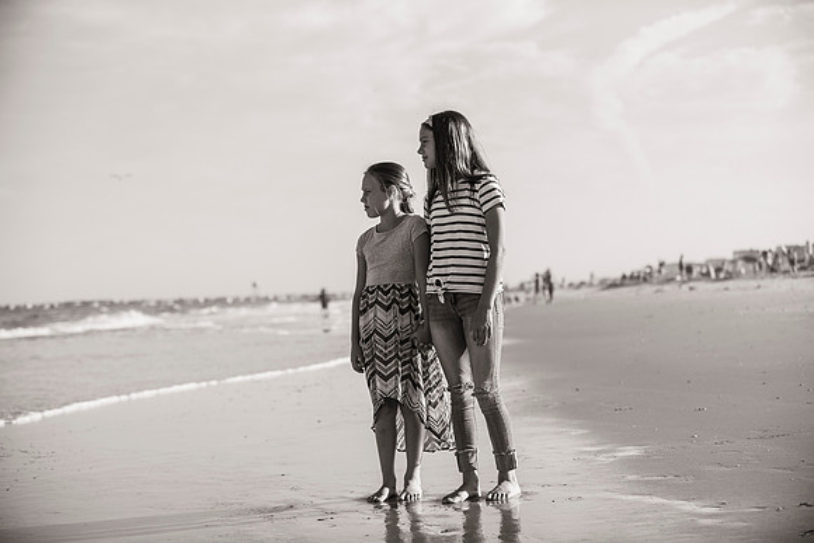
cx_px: 407
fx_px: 1583
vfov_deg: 19.5
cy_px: 272
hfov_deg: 28.8
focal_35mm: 70
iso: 250
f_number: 3.5
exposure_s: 1/4000
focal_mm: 70
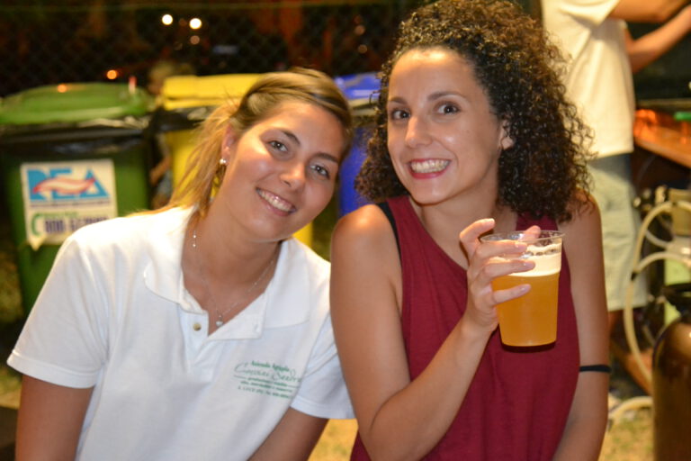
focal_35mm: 69
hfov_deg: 29.2
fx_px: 1324
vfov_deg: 19.7
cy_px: 230
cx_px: 346
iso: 3200
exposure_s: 1/60
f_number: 4.2
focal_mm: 46
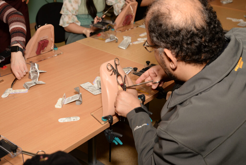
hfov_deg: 41.1
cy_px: 82
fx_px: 328
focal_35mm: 48
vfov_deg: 28.1
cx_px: 123
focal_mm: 48
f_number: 5.6
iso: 400
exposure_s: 1/200
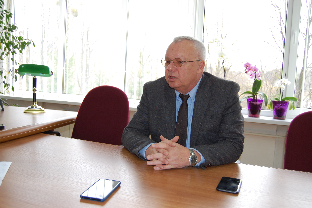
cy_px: 104
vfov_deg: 38.3
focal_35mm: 34
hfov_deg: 55.1
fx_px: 299
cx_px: 156
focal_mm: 23
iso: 400
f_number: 3.8
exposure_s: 1/125
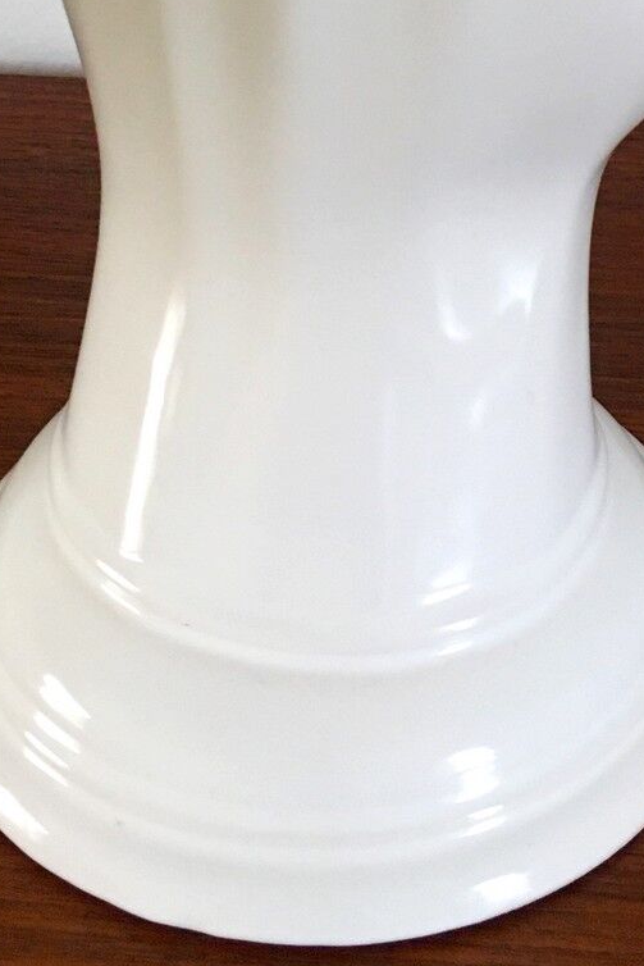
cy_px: -129
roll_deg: +1.1
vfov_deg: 23.6
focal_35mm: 80
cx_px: 389
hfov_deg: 17.1
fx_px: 2146
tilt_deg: -26.0
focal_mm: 4.15
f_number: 2.2
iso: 160
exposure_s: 1/33
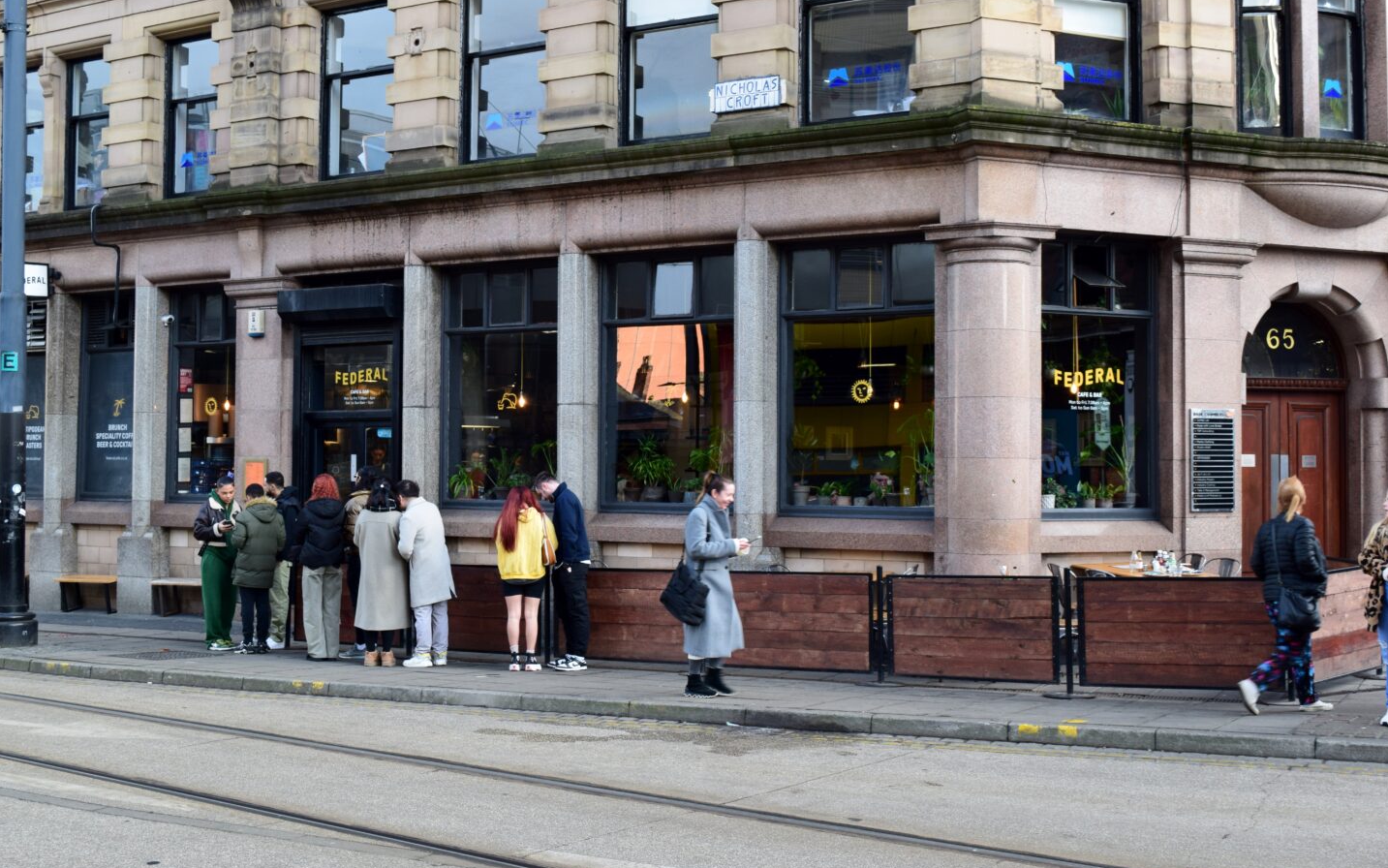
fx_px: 1627
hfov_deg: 46.2
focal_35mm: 43
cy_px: 431
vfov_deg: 29.9
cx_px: 695
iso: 400
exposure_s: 1/80
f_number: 8
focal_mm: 28
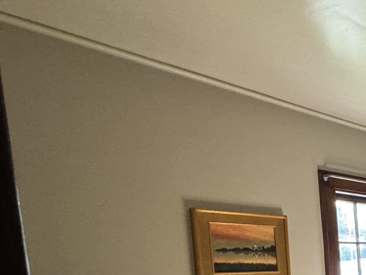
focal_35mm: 39
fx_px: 412
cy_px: 304
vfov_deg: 32.3
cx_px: 504
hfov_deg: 32.2
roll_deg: +2.9
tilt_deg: -4.6
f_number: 2.2
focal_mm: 2.22
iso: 640
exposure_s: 1/60
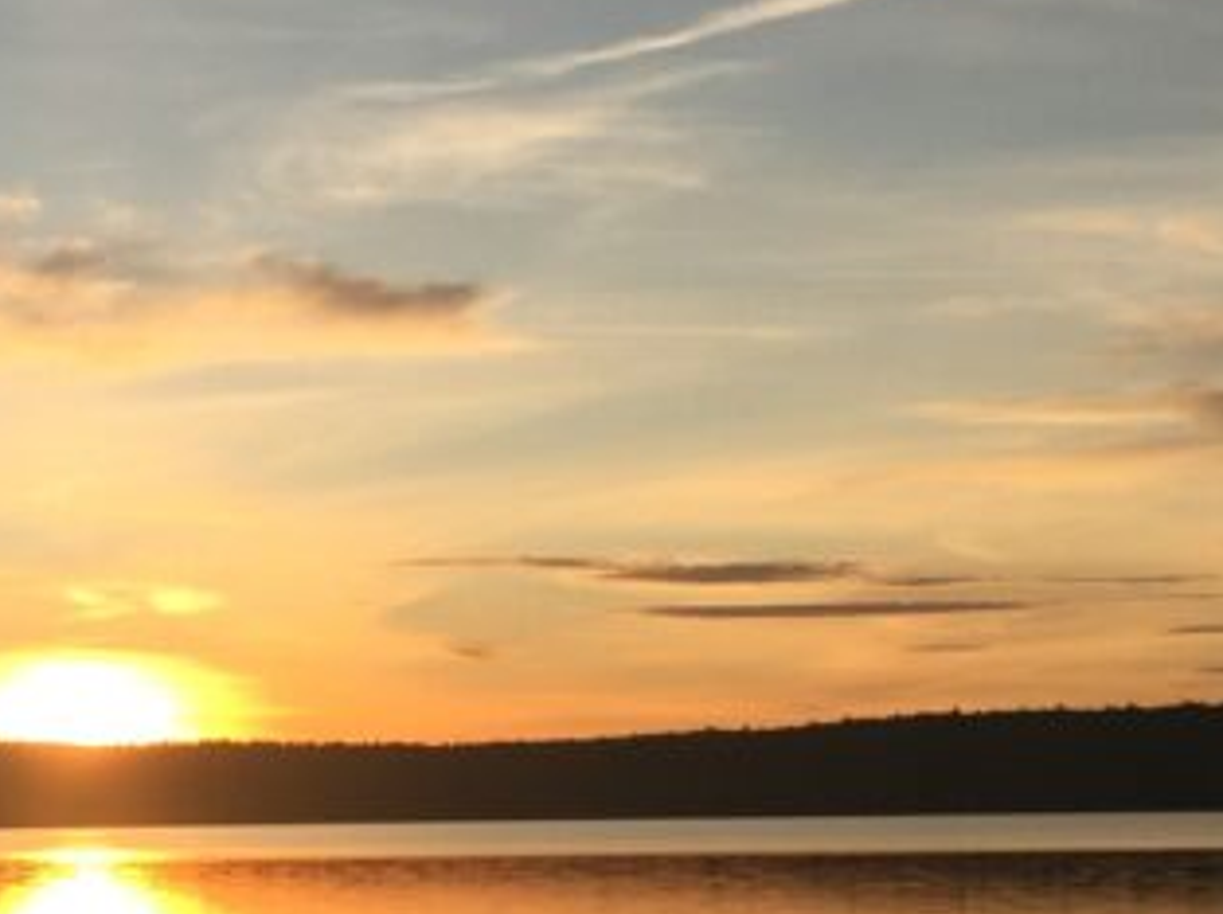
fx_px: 3353
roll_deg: +1.4
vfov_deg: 15.5
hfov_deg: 19.9
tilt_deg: +3.0
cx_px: -51
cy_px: 637
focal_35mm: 95
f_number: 2.2
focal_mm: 4.15
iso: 32
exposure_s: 1/1582
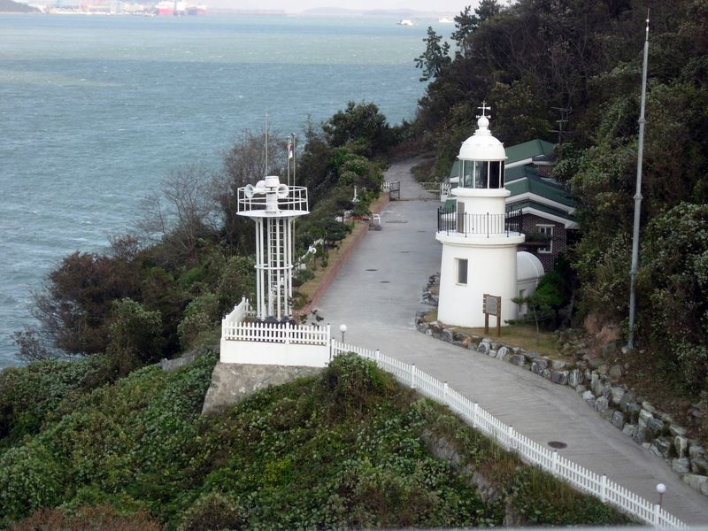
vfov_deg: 13.1
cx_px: 354
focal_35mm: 113
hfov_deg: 17.4
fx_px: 2311
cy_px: 266
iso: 79
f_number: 4.9
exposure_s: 1/140
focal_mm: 23.4
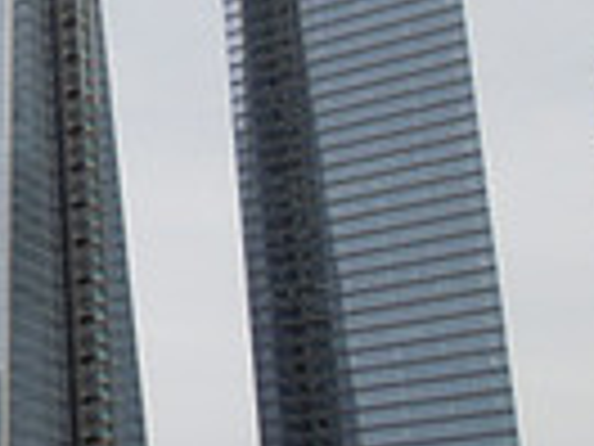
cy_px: 169
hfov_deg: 15.4
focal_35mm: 110
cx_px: -482
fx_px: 1888
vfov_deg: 13.4
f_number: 6.6
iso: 100
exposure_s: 1/320
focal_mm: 4.5
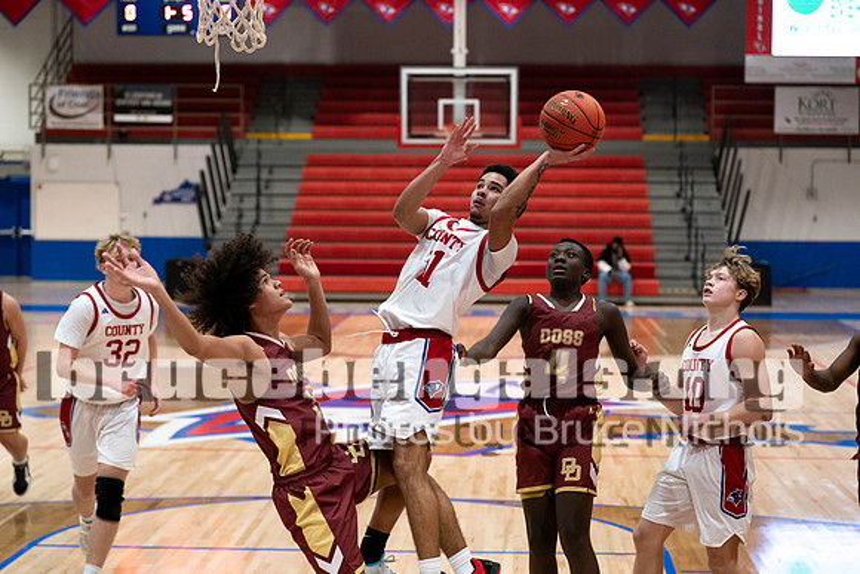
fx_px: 1800
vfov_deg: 18.1
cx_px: 430
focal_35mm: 75
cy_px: 287
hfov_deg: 26.9
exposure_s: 1/1000
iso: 5000
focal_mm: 70
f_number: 2.8
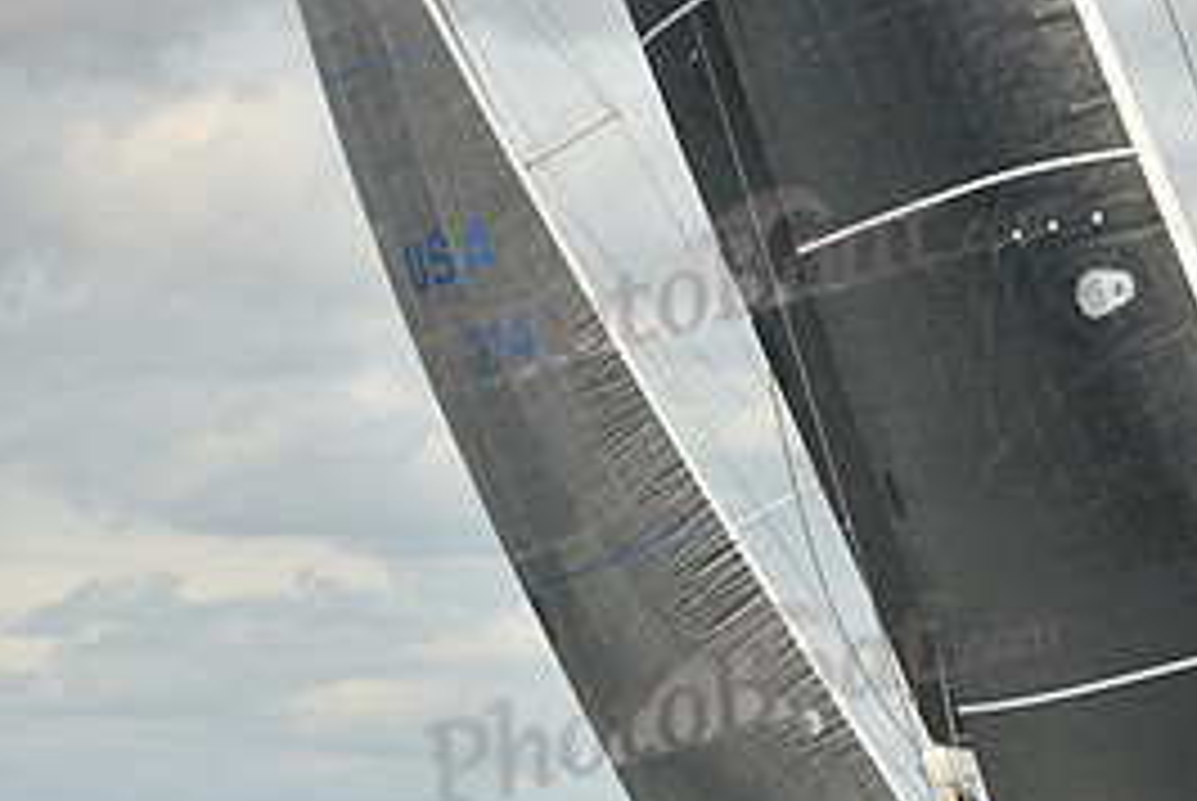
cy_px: 866
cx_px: 1296
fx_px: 13048
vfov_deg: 3.5
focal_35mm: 392
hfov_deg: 5.2
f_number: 9
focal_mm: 180
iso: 250
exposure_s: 1/800
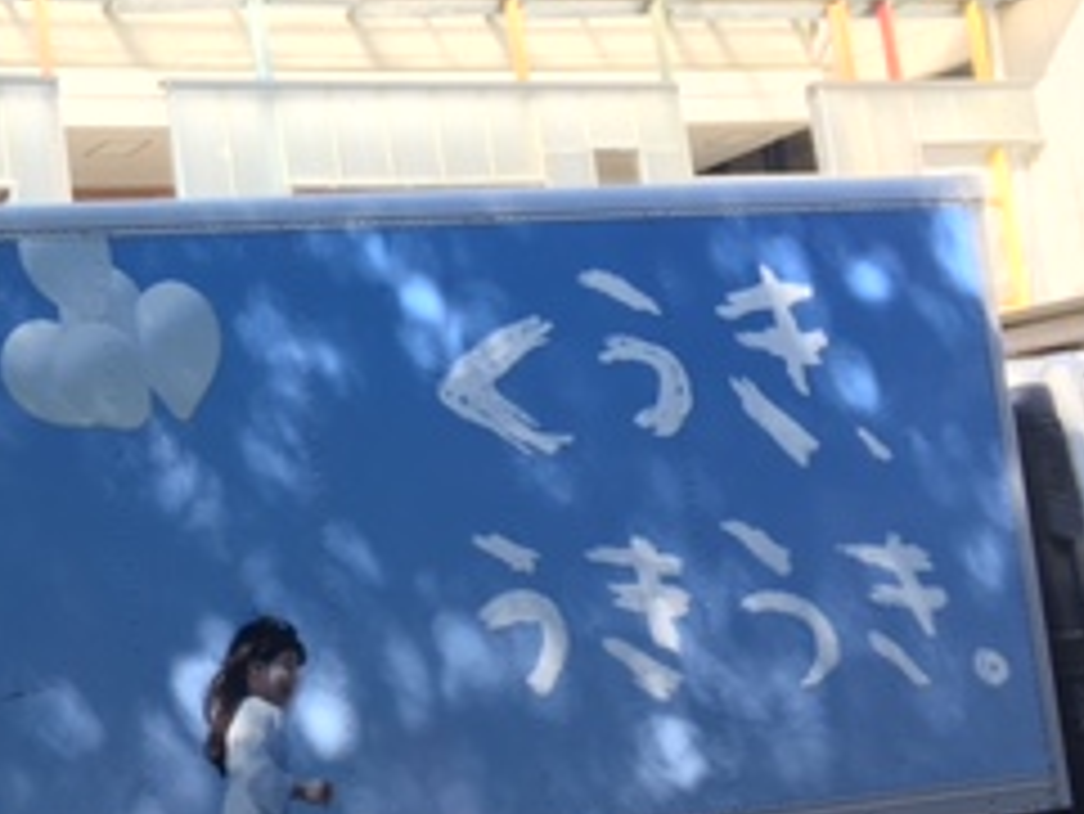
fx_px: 2412
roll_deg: +5.8
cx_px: -76
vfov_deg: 19.1
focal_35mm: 77
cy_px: 297
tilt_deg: +7.3
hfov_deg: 23.9
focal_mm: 4.15
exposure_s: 1/392
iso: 25
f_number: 2.2
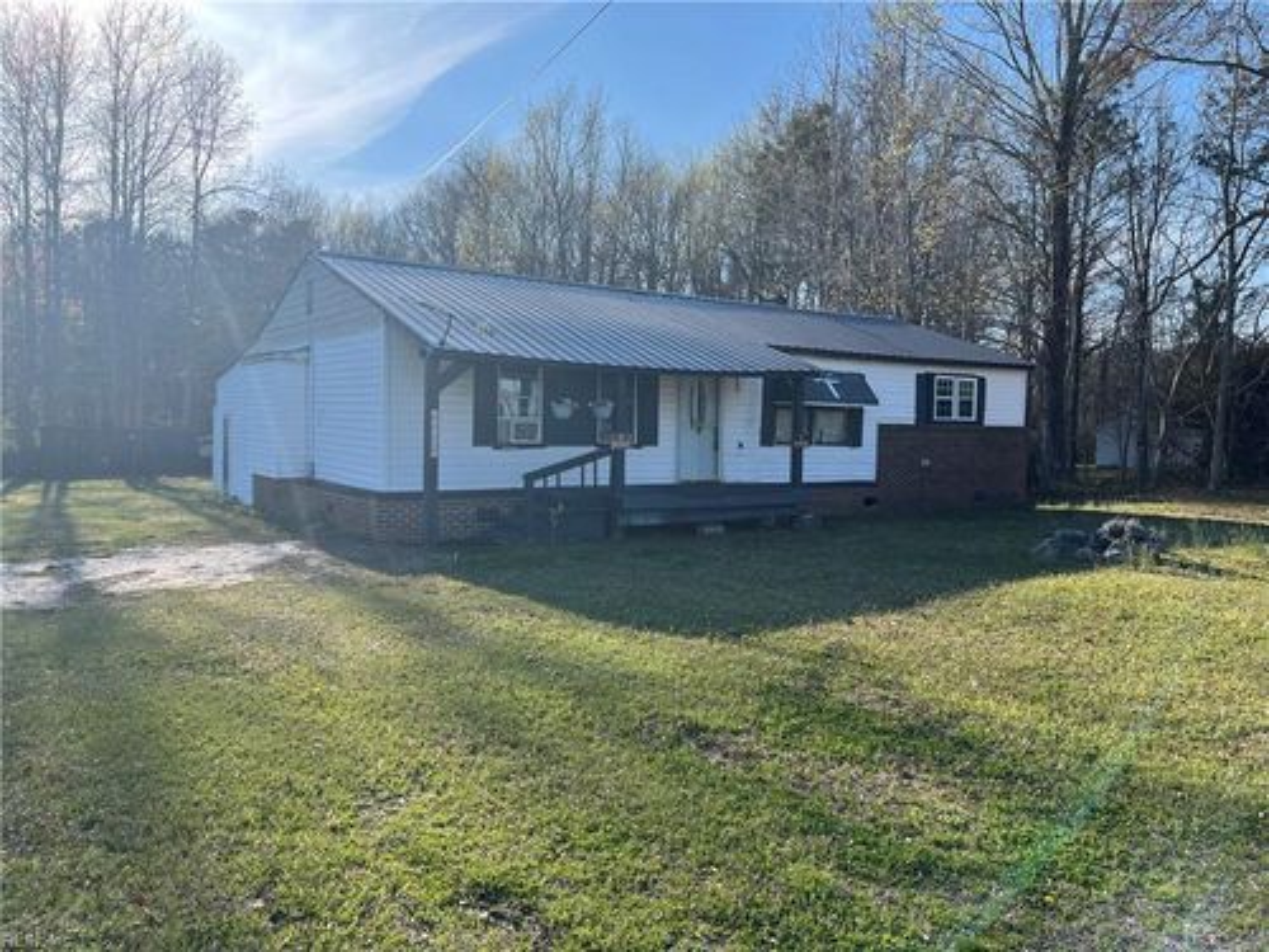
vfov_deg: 53.1
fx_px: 953
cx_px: 634
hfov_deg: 67.3
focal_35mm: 26
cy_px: 476
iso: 50
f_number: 1.6
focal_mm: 5.1
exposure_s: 1/1647
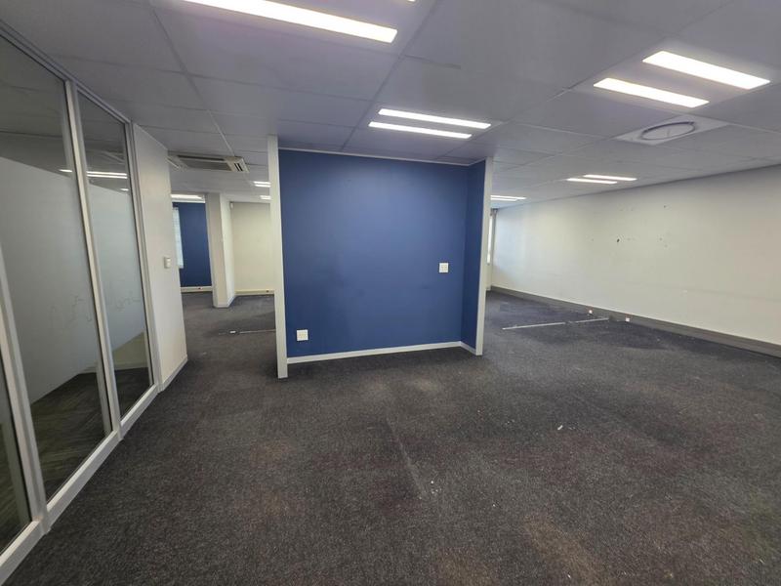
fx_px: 293
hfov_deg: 106.2
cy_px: 293
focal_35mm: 13
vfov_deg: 89.9
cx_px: 390
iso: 160
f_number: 1.9
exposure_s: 1/50
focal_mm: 2.2
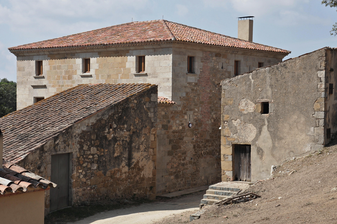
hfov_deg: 28.1
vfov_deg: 18.9
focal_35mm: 72
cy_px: 112
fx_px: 673
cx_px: 168
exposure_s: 1/400
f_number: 10
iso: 200
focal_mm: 48
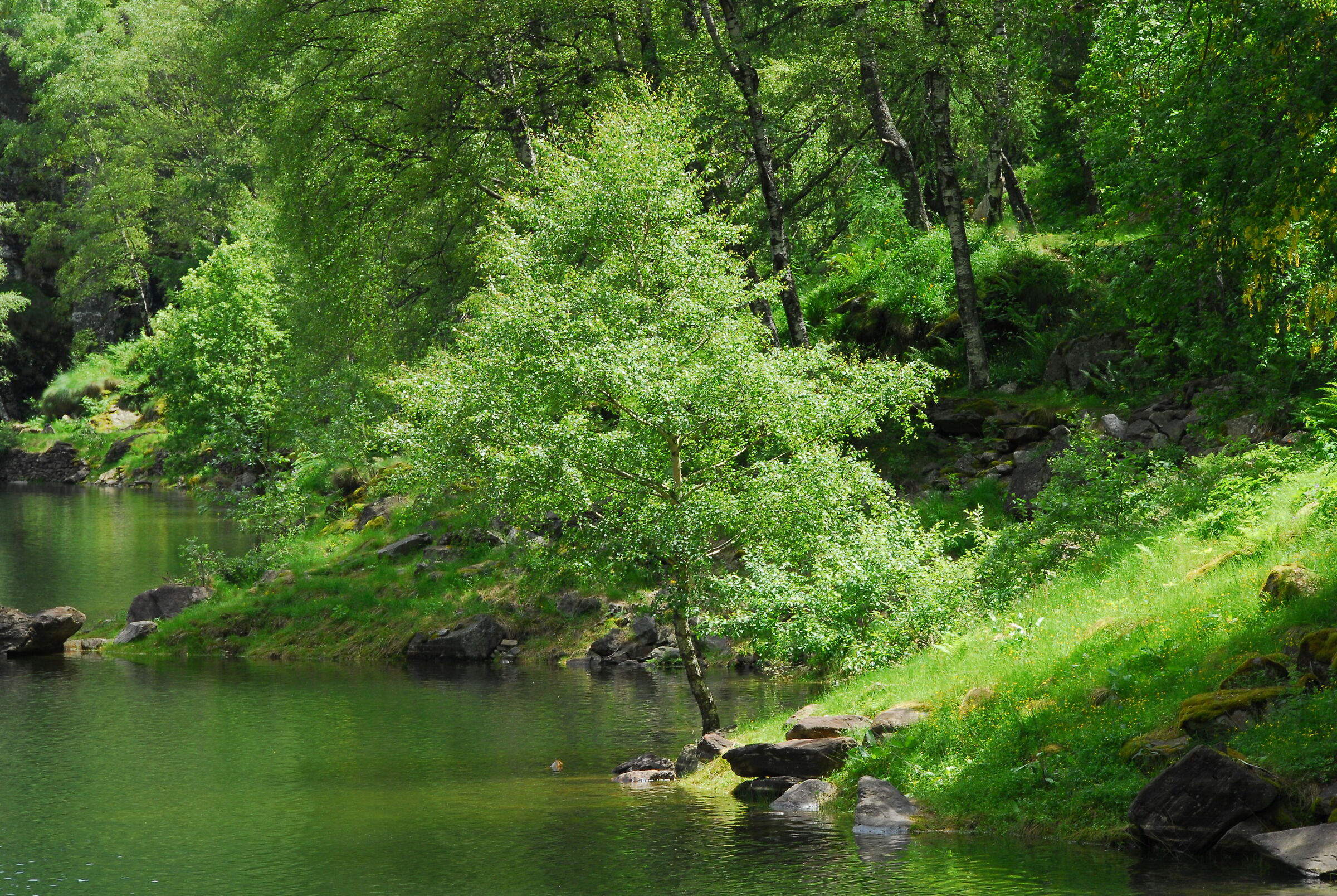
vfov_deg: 8.7
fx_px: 5857
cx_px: 668
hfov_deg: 13.0
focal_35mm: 158
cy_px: 448
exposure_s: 1/50
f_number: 13
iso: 200
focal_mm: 105
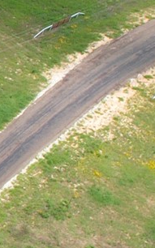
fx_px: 1076
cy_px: 185
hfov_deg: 5.9
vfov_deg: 13.1
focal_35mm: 159
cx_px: -596
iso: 110
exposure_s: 1/1250
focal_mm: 8.38
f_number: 2.8
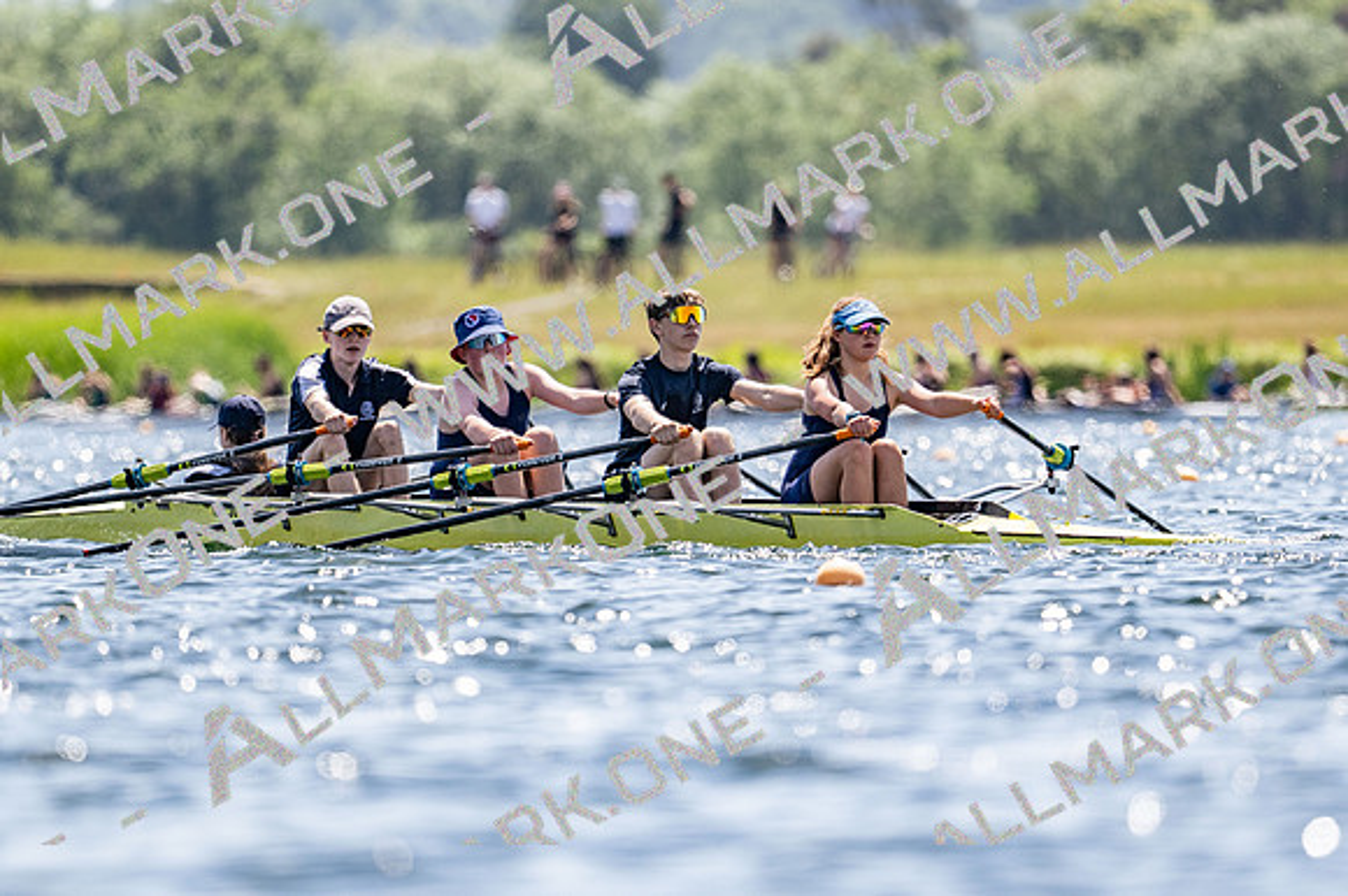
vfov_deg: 2.3
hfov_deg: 3.4
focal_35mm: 600
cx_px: 674
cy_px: 448
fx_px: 22453
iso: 220
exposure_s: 1/2500
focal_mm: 400
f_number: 4.5
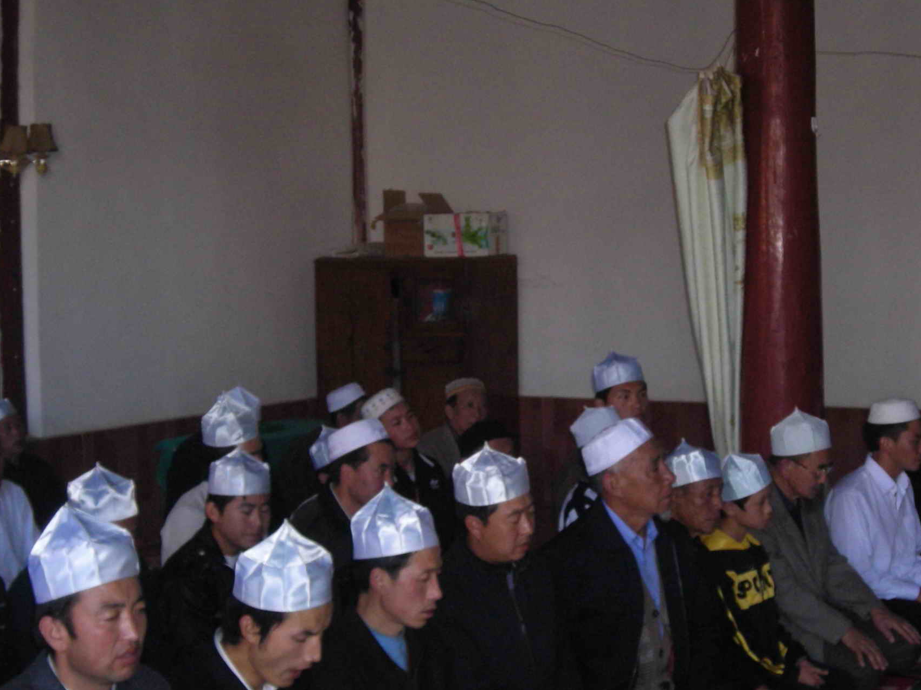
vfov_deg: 23.2
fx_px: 1676
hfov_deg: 30.7
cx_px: 524
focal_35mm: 63
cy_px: 432
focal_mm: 6.3
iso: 339
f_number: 3.2
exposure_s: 1/60
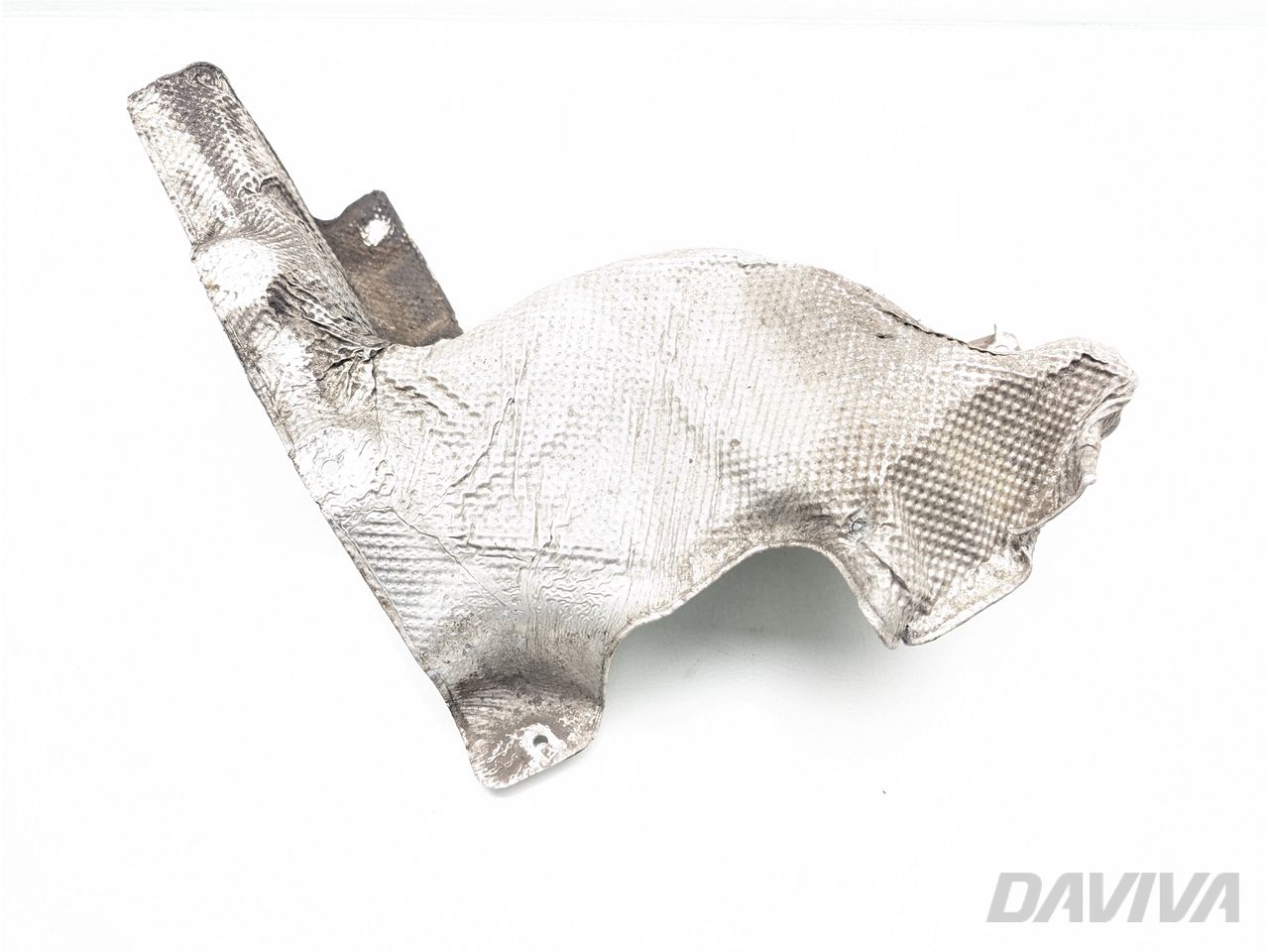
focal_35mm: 24
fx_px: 880
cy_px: 476
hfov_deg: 71.6
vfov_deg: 56.8
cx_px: 634
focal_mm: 6.9
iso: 67
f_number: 1.68
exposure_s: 1/90
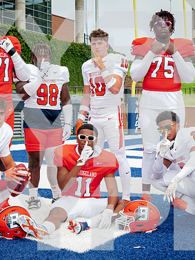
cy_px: 143
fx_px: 540
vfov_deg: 27.0
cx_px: 54
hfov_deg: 20.3
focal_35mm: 72
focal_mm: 42
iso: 320
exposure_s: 1/200
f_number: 7.1
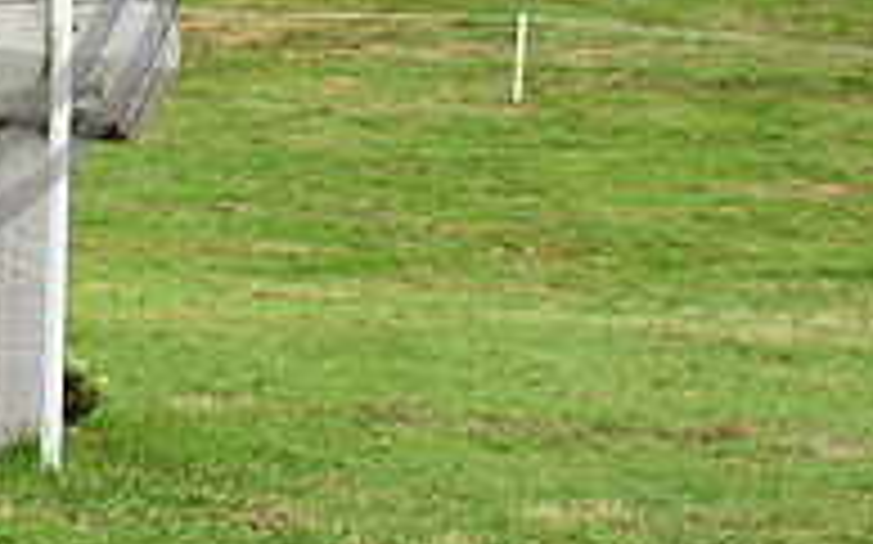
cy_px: -214
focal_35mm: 146
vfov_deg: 8.8
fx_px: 3472
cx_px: -315
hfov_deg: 13.7
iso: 900
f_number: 5.6
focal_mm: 48
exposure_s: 1/1250
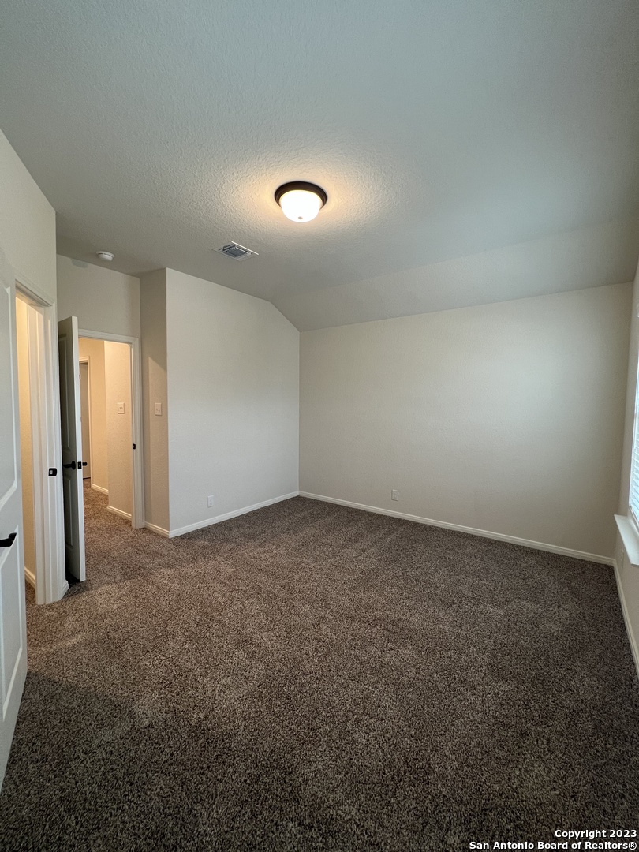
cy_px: 426
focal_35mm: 13
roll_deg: -0.8
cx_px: 320
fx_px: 320
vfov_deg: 106.2
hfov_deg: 89.9
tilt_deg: -3.3
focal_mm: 1.57
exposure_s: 1/60
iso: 160
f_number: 1.8
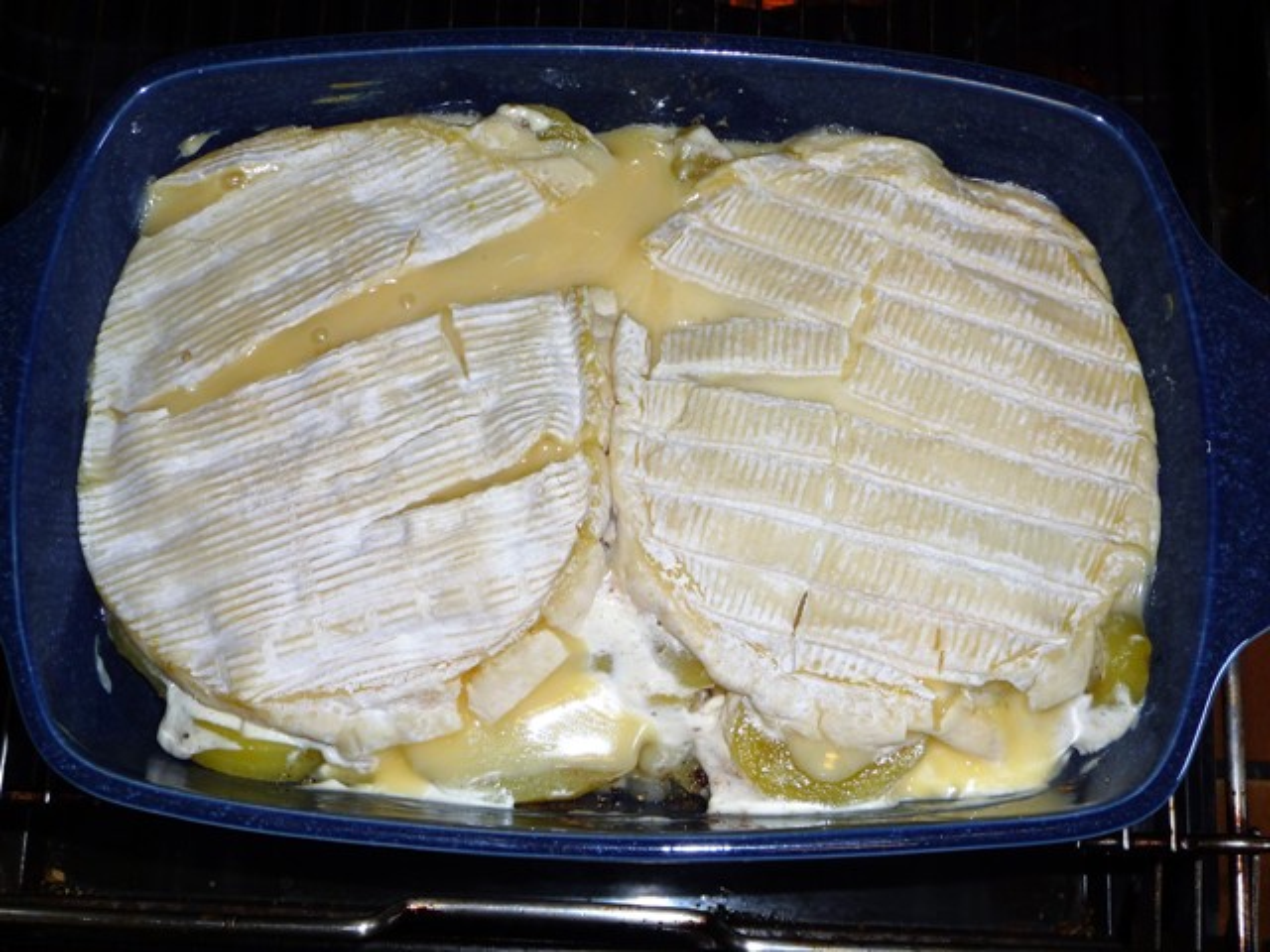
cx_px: 635
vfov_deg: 30.3
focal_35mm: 48
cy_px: 476
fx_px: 1761
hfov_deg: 39.7
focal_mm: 8
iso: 100
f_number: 4.2
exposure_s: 1/30
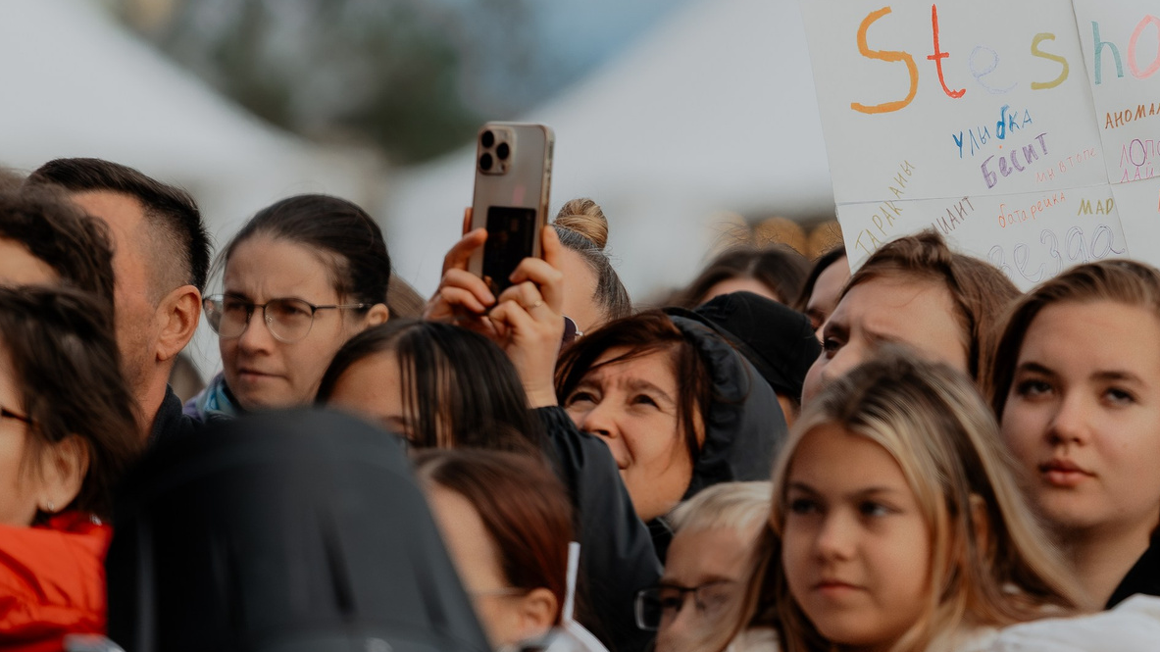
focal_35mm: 449
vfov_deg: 2.7
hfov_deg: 4.8
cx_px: 1108
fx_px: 13808
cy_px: 173
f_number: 3.2
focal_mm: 198
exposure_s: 1/1000
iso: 250
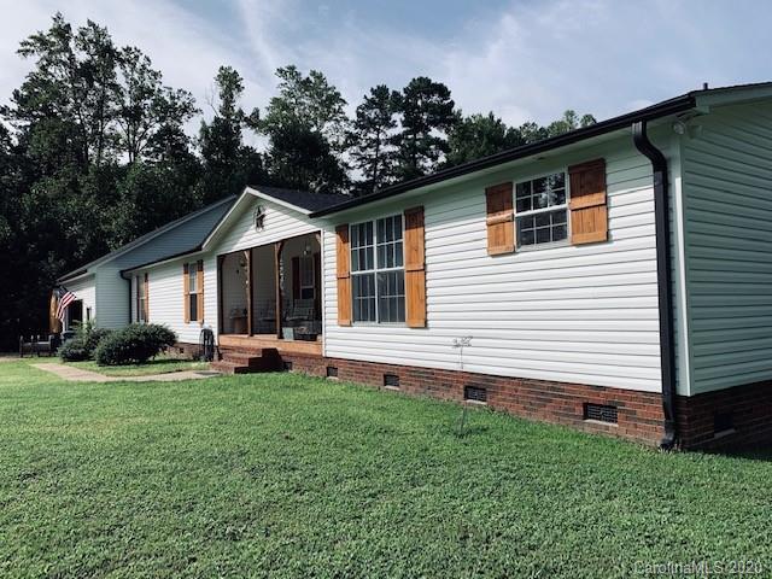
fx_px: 580
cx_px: 386
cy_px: 290
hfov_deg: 67.3
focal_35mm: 26
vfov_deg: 53.1
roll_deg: +1.1
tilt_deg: +3.2
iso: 25
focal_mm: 4.25
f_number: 1.8
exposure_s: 1/3185
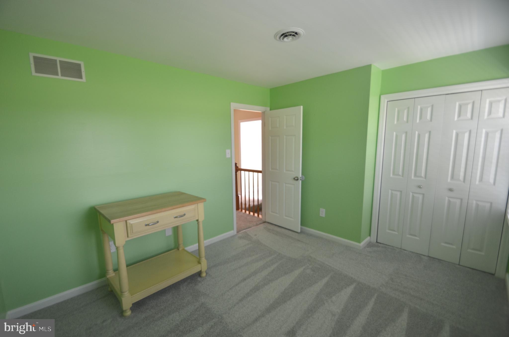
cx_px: 254
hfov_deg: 100.5
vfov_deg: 77.1
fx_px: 212
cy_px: 168
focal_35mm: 15
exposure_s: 1/80
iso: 400
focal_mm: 10
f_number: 4.5
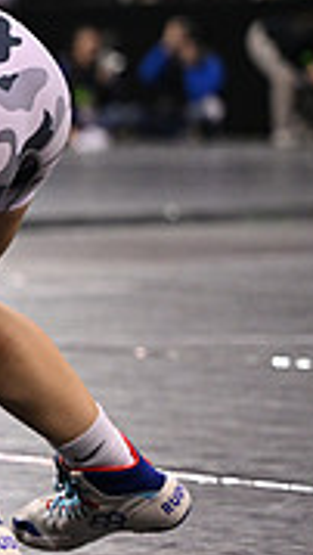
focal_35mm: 323
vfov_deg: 6.7
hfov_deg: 3.7
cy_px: 343
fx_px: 4755
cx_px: -505
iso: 3200
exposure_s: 1/1000
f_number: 2.8
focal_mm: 95
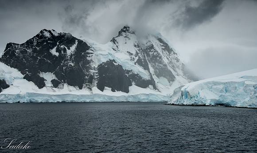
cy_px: 68
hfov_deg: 40.7
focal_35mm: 50
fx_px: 346
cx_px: 128
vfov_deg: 25.0
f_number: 8
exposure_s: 1/160
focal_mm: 48
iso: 640
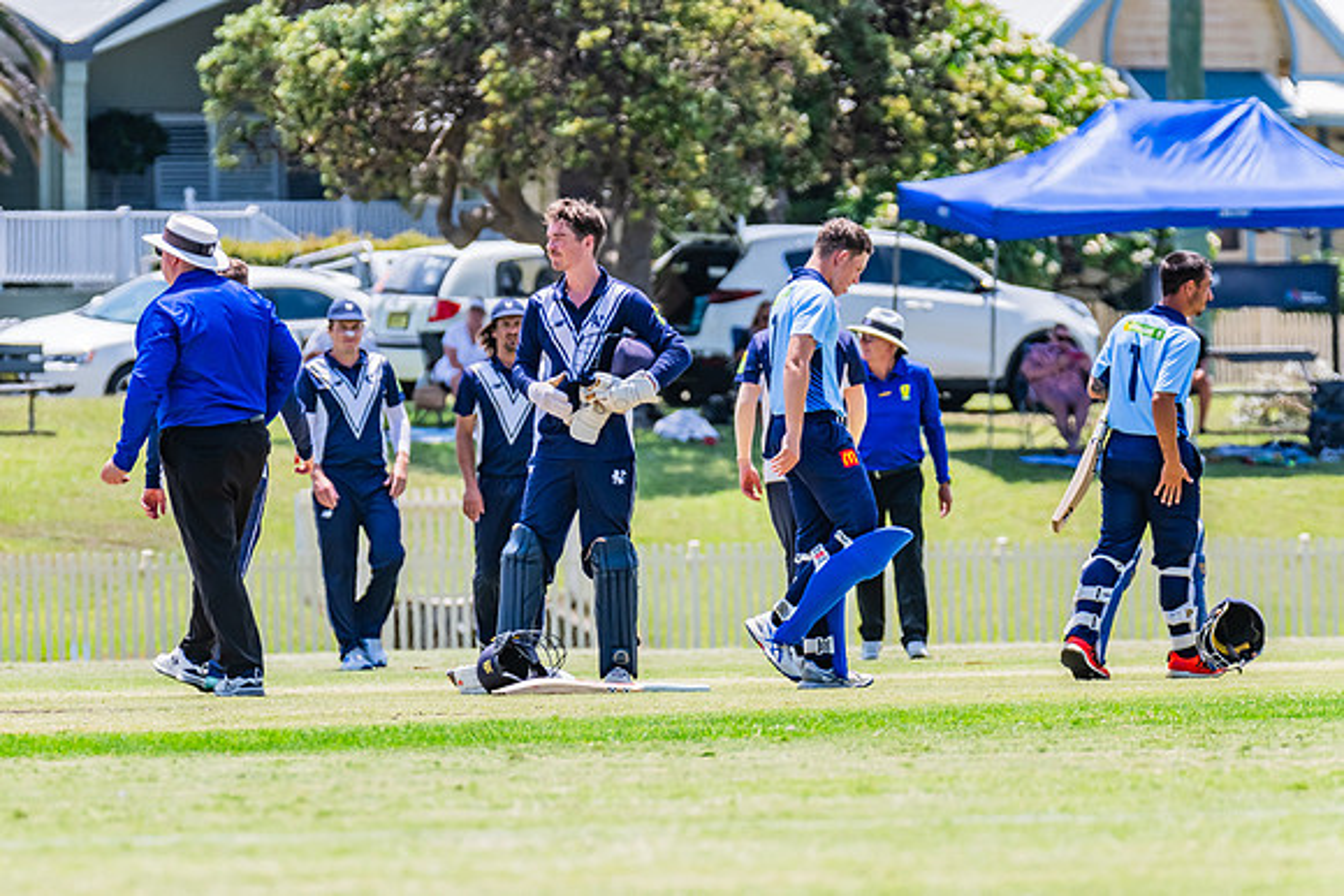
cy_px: 470
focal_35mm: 417
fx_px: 15557
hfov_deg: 4.9
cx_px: 569
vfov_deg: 3.3
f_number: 8
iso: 800
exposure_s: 1/2000
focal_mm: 360
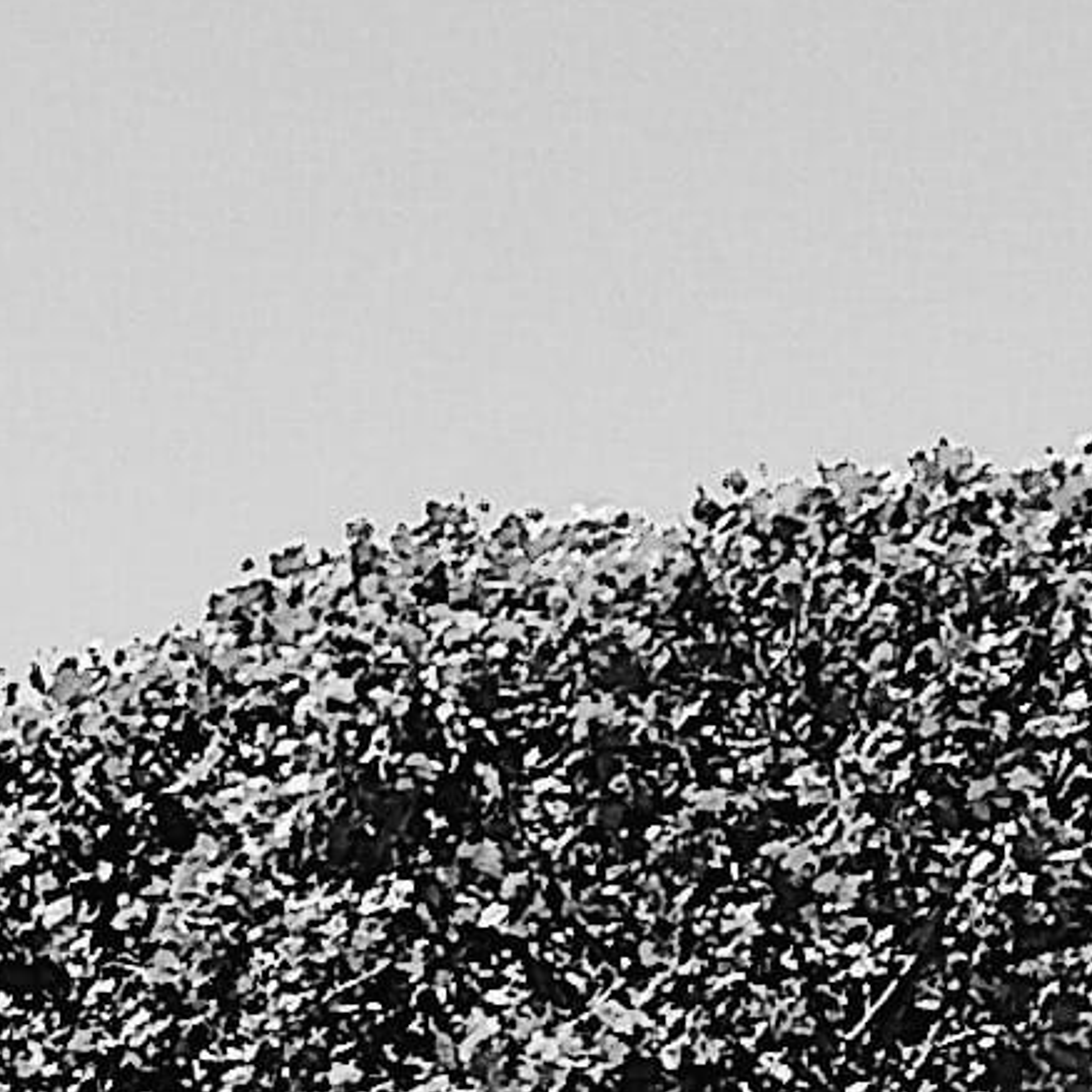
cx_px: -1207
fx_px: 8423
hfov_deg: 7.1
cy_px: 3418
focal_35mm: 236
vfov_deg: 6.6
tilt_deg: -5.8
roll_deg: -0.7
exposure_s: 1/874
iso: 25
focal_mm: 4.15
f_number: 2.2
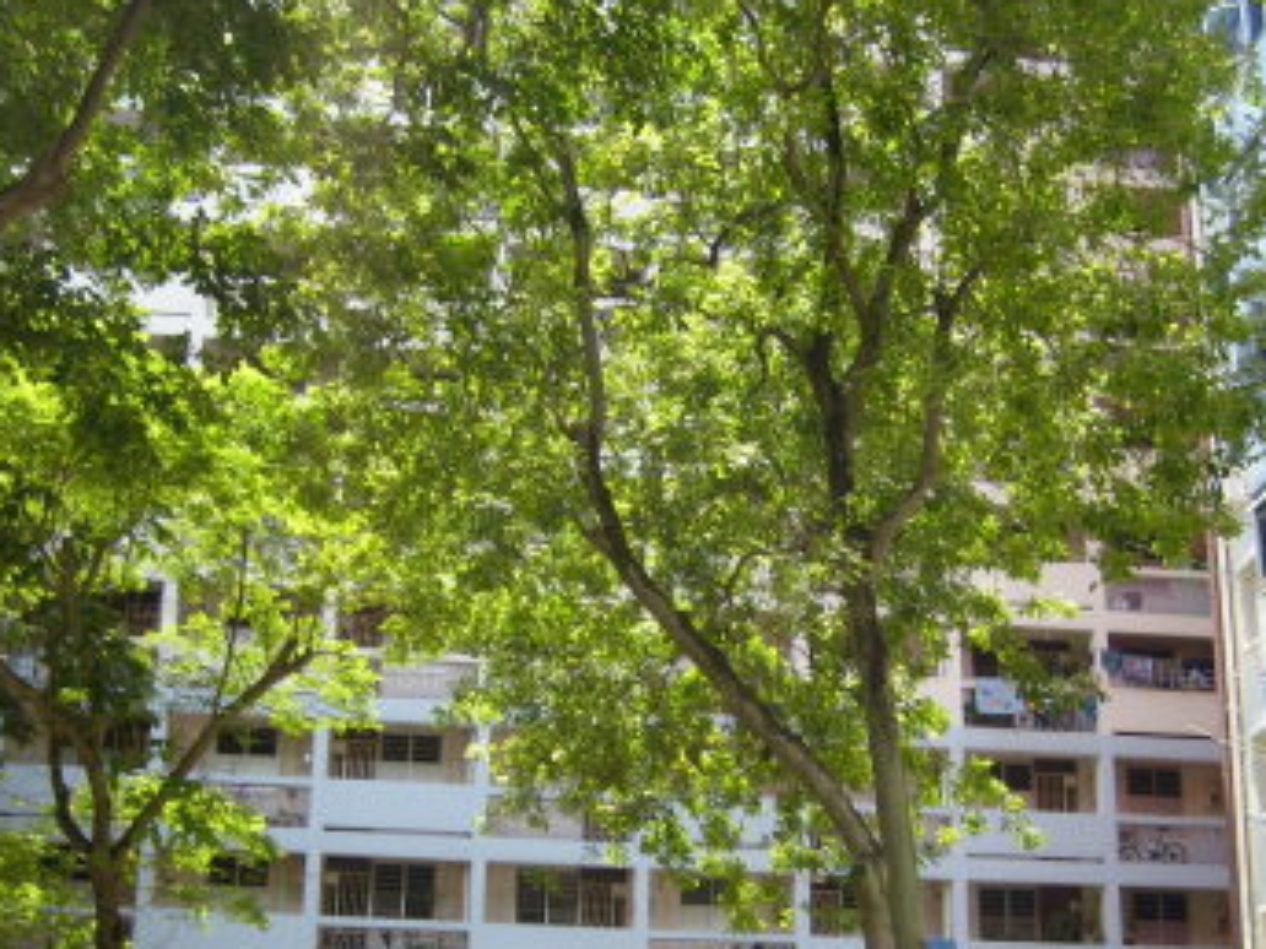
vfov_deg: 25.9
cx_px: 633
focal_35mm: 56
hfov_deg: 34.3
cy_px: 680
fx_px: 2048
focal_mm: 5.8
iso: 80
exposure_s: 1/90
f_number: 7.1
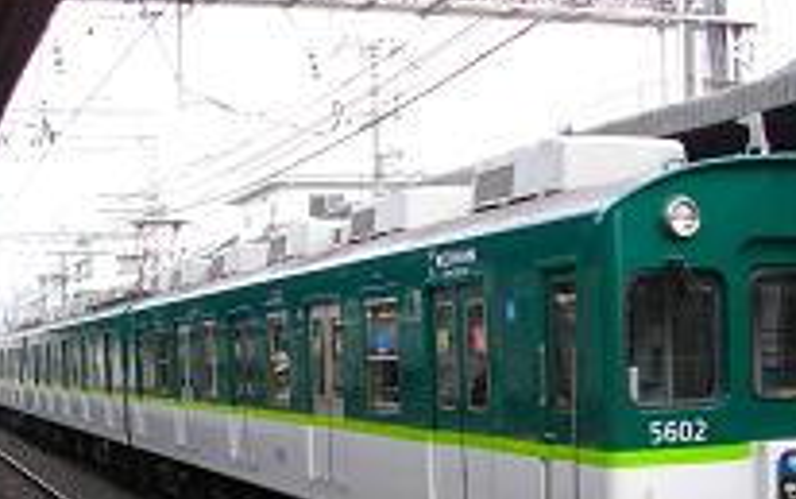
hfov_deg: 32.0
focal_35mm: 64
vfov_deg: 20.1
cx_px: 400
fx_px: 1389
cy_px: 418
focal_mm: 5.7
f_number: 2.9
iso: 100
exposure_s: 1/200
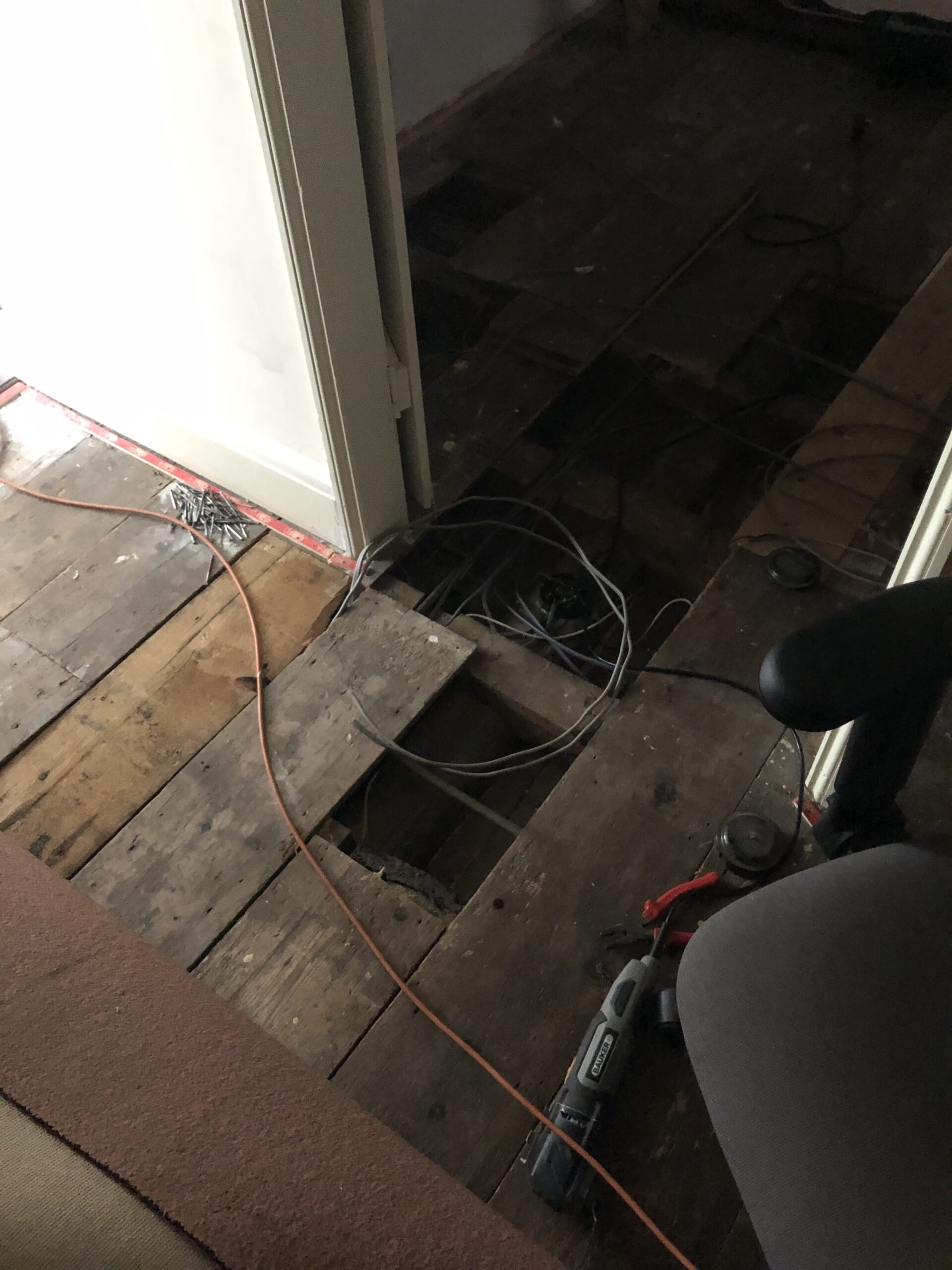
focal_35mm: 28
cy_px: 635
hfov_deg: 49.7
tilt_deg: -51.8
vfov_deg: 63.4
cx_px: 476
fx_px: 1027
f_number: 1.8
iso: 250
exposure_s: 1/4
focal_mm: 3.99
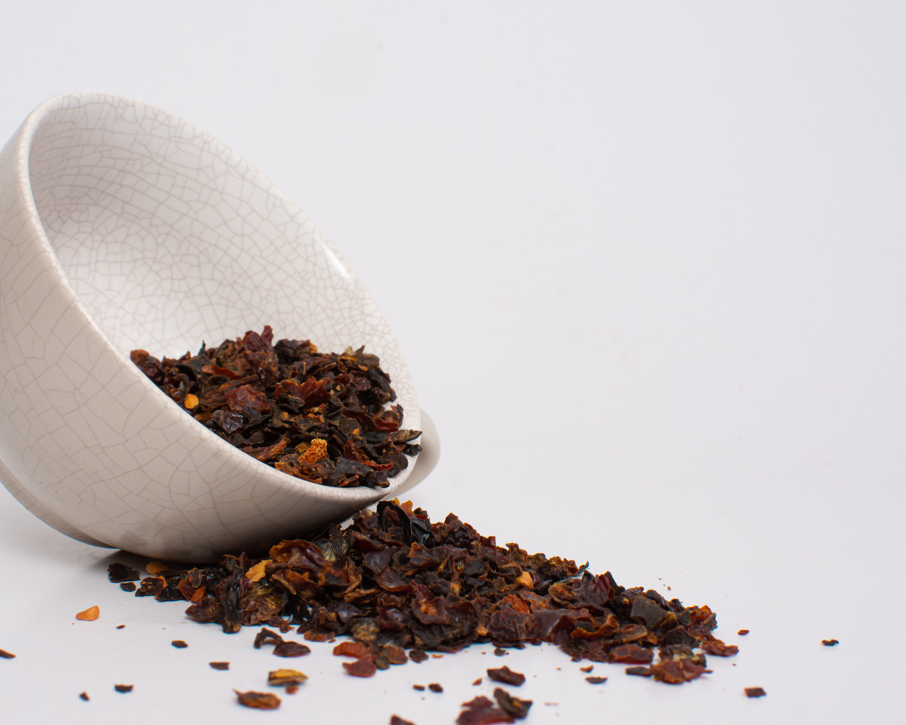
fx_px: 1597
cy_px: 363
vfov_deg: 25.6
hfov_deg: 31.6
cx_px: 378
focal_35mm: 60
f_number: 9
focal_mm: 35
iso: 640
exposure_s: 1/125
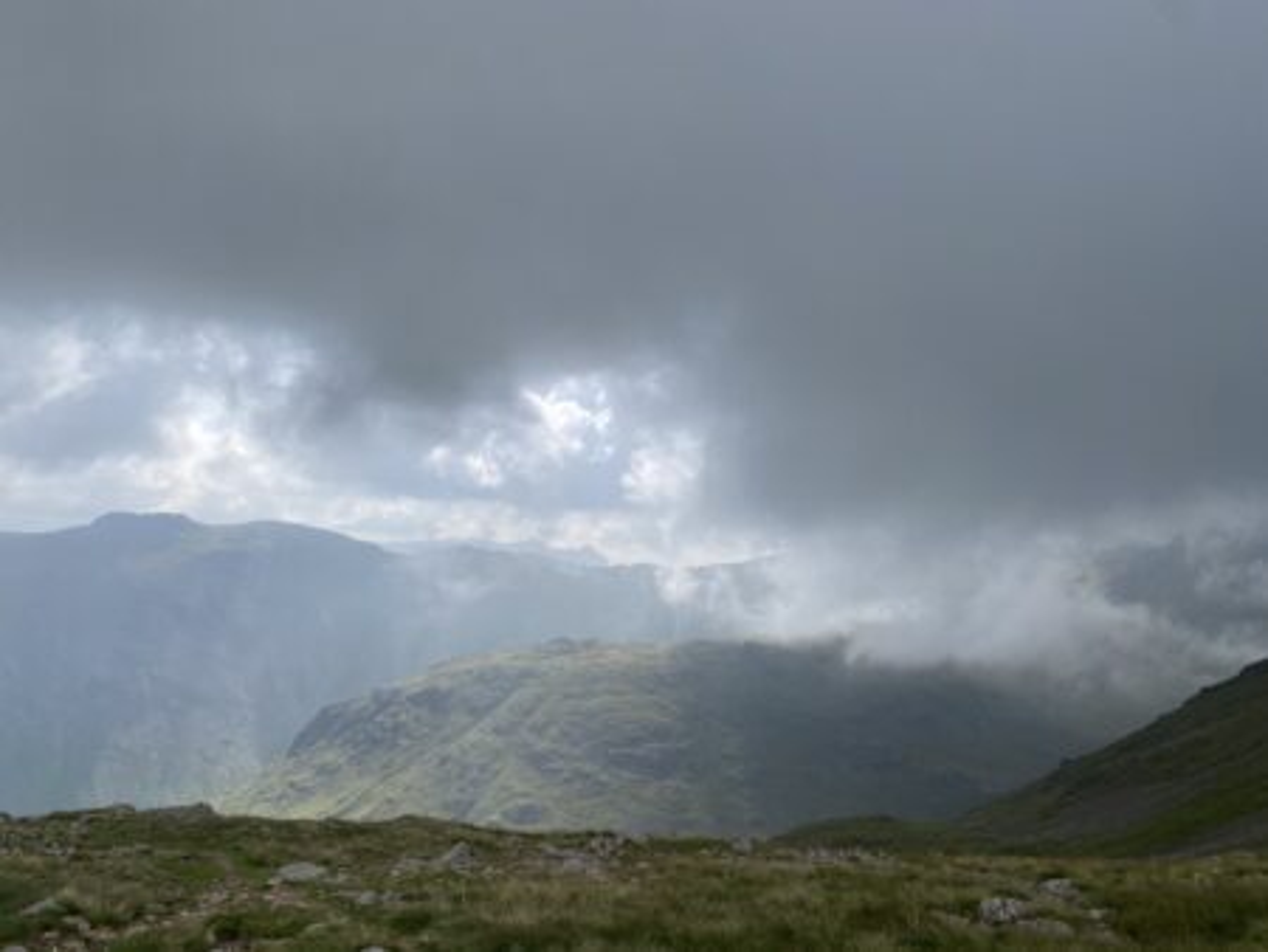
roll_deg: -1.3
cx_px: 634
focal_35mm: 26
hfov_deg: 67.3
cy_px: 476
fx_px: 953
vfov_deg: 53.1
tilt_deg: +2.7
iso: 32
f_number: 1.8
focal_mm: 4.25
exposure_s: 1/3401
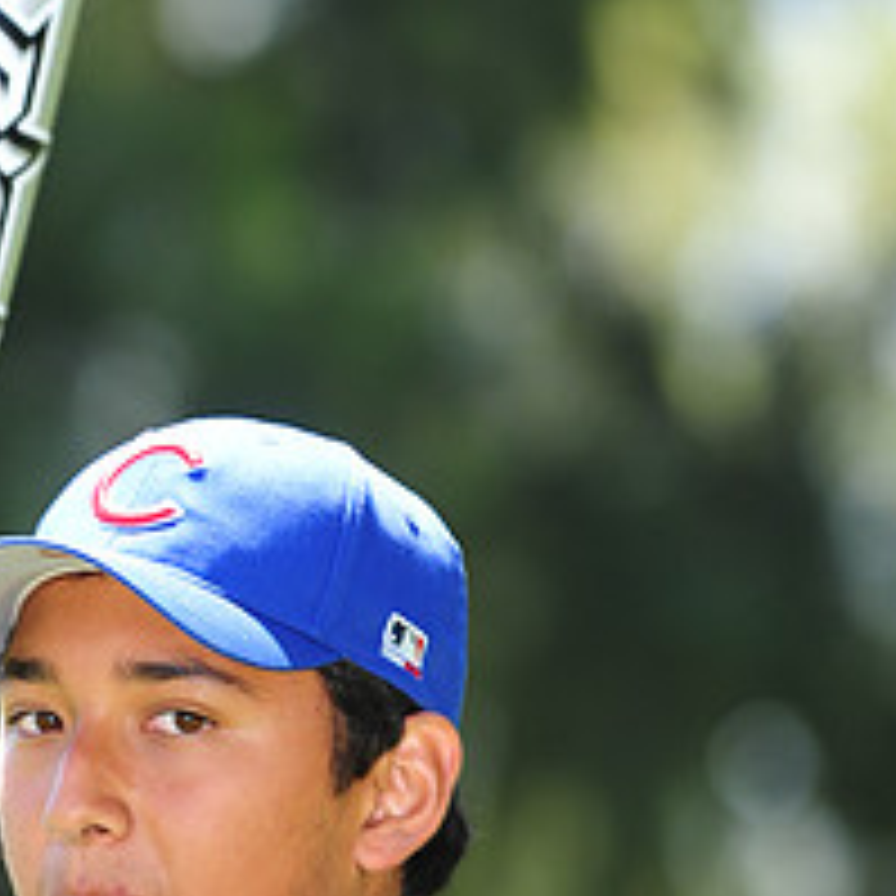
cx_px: 104
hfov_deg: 3.5
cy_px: 1049
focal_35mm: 494
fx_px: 14466
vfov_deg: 3.5
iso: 200
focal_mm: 200
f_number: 4.5
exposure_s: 1/320
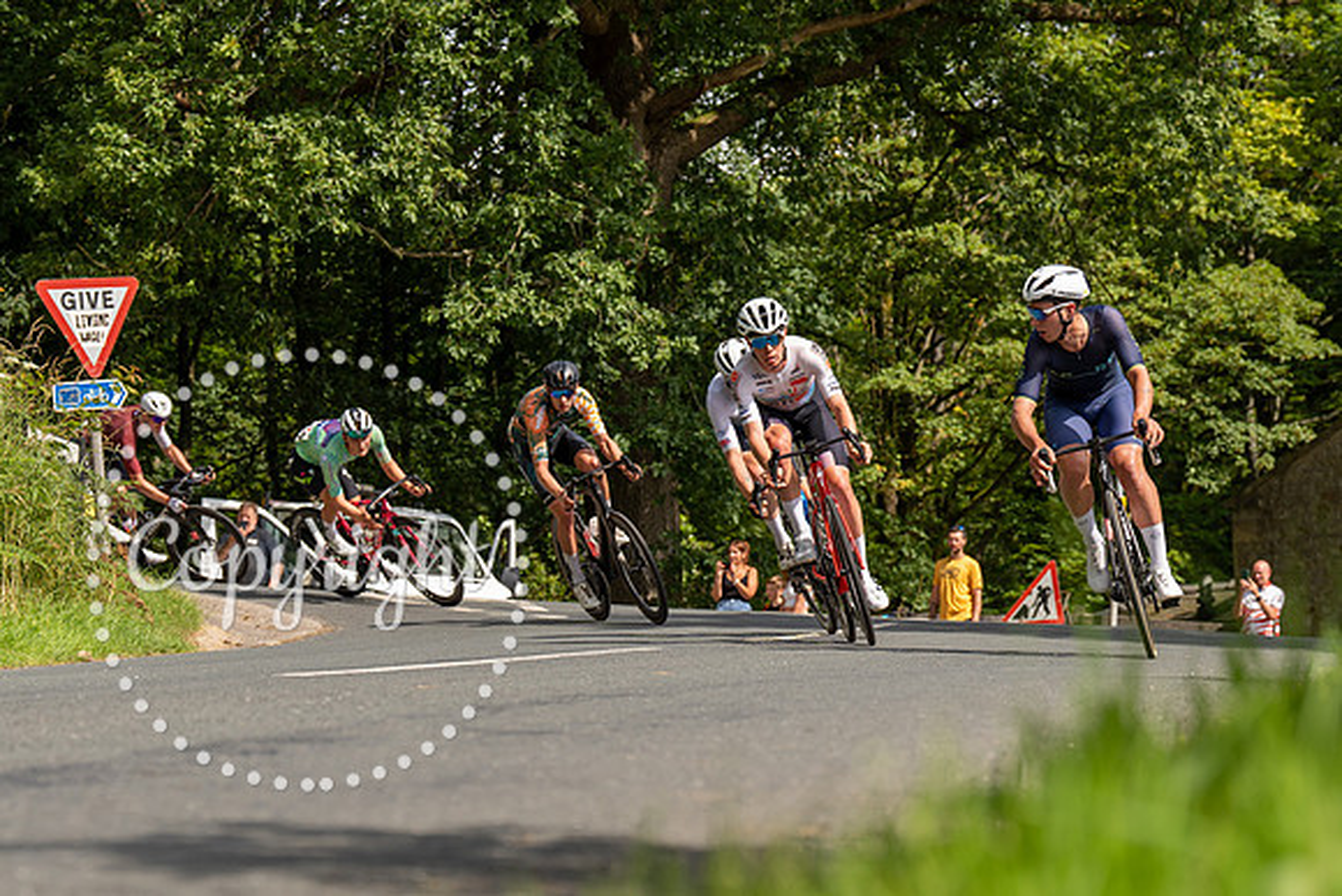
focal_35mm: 124
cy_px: 385
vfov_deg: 11.0
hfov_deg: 16.5
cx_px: 767
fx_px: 4635
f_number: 5
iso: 200
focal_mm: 95
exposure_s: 1/1000
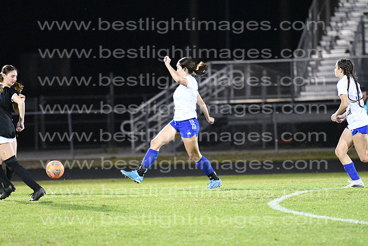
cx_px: 184
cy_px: 123
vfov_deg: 4.6
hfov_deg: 6.9
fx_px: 3067
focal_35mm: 300
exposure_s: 1/800
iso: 10000
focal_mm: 200
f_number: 2.8
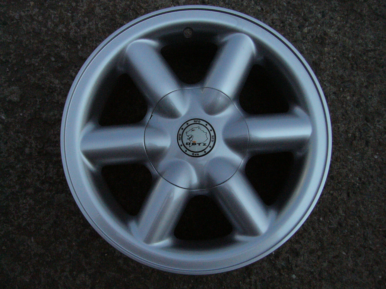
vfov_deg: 40.7
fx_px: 390
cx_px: 193
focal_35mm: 35
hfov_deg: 52.6
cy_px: 144
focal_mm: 5.8
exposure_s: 1/1300
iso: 400
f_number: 5.6
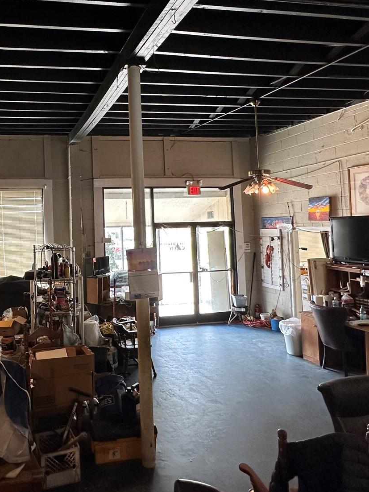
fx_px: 370
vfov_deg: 67.0
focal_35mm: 26
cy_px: 212
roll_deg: +1.8
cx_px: 83
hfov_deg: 50.4
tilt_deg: +3.0
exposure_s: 1/60
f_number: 2.2
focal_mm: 2.22
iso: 200
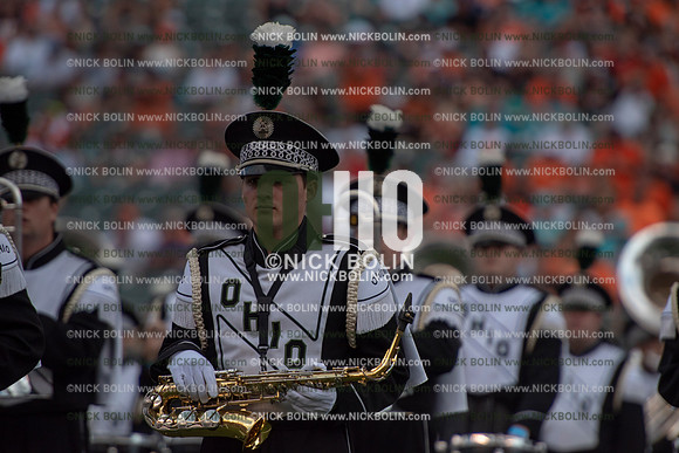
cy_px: 226
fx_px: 7169
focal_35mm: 380
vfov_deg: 3.6
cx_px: 340
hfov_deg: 5.4
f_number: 5.6
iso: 400
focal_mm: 380
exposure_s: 1/4000
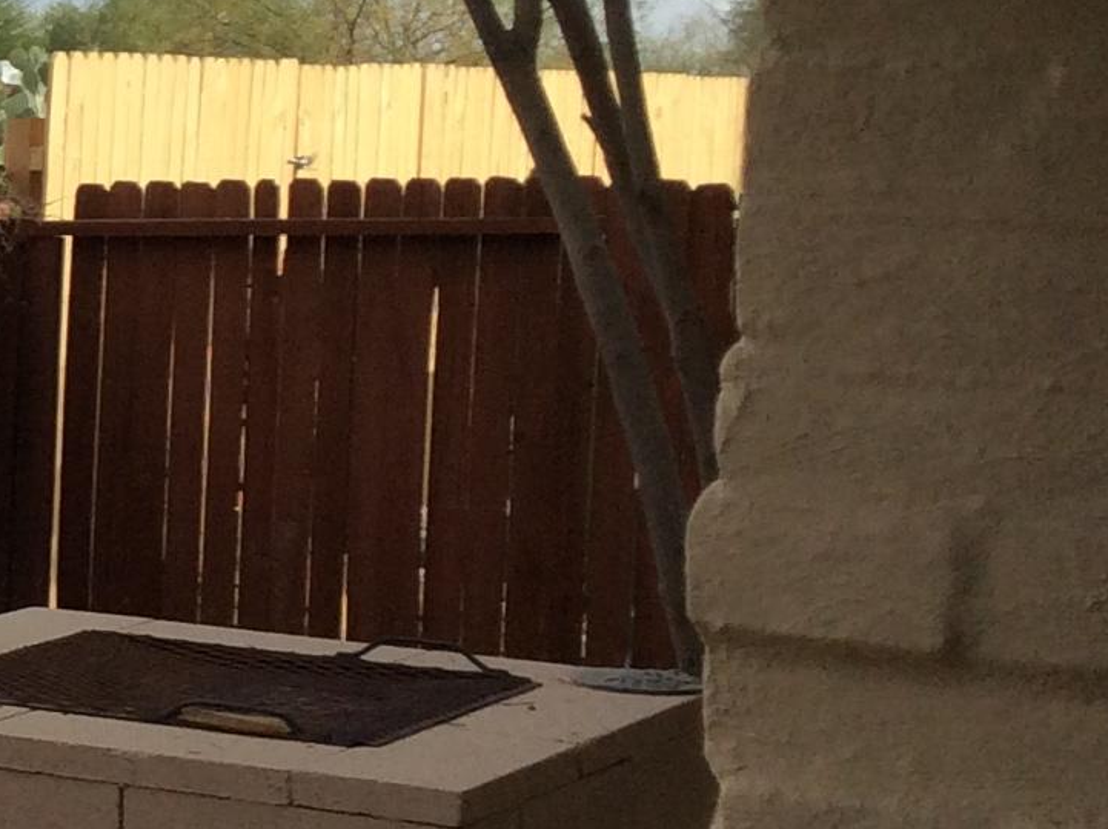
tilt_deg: -3.6
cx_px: -721
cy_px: 278
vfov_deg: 12.8
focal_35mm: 115
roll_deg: -0.5
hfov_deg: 15.4
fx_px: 3677
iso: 32
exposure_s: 1/1330
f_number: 2.4
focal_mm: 3.3
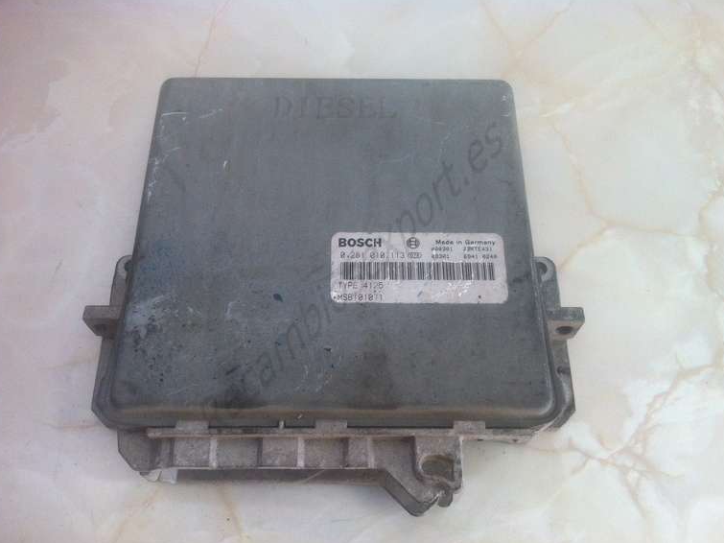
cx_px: 360
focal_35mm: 36
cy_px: 274
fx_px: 753
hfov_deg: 51.4
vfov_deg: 39.6
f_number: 2.8
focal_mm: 3.85
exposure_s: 1/60
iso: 100
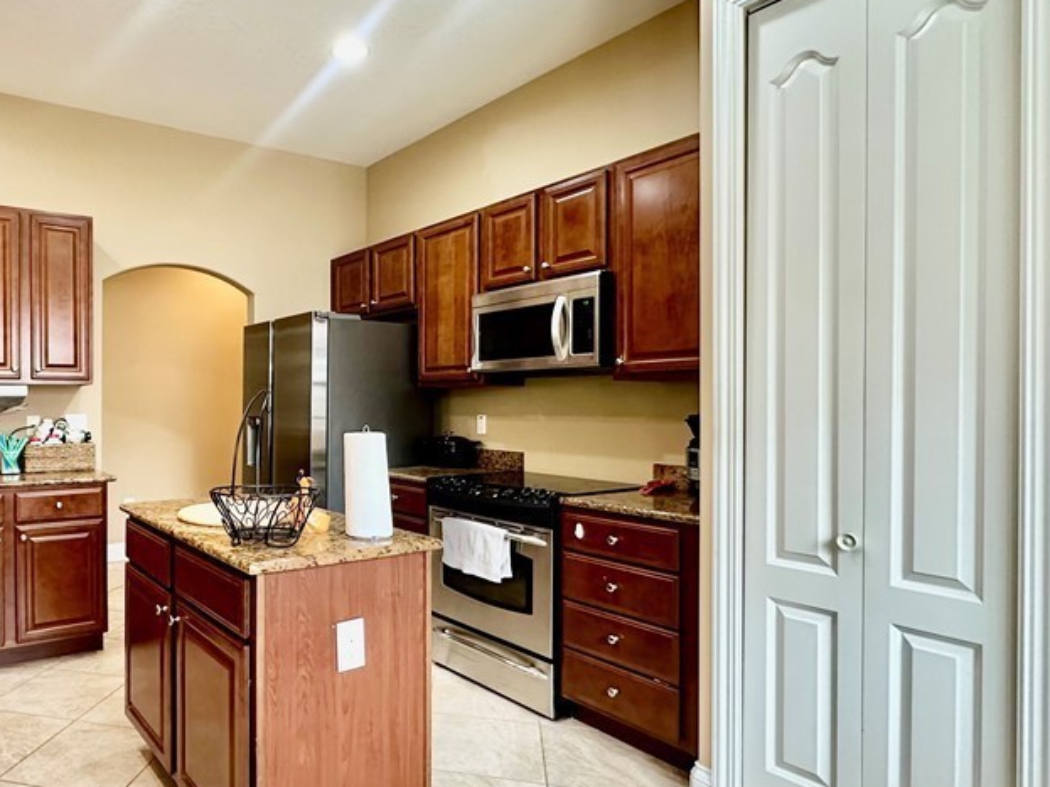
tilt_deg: +0.1
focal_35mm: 23
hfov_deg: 70.8
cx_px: 315
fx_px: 698
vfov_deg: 58.8
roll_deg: -0.5
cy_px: 408
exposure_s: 1/60
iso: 320
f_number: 2.2
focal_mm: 2.22
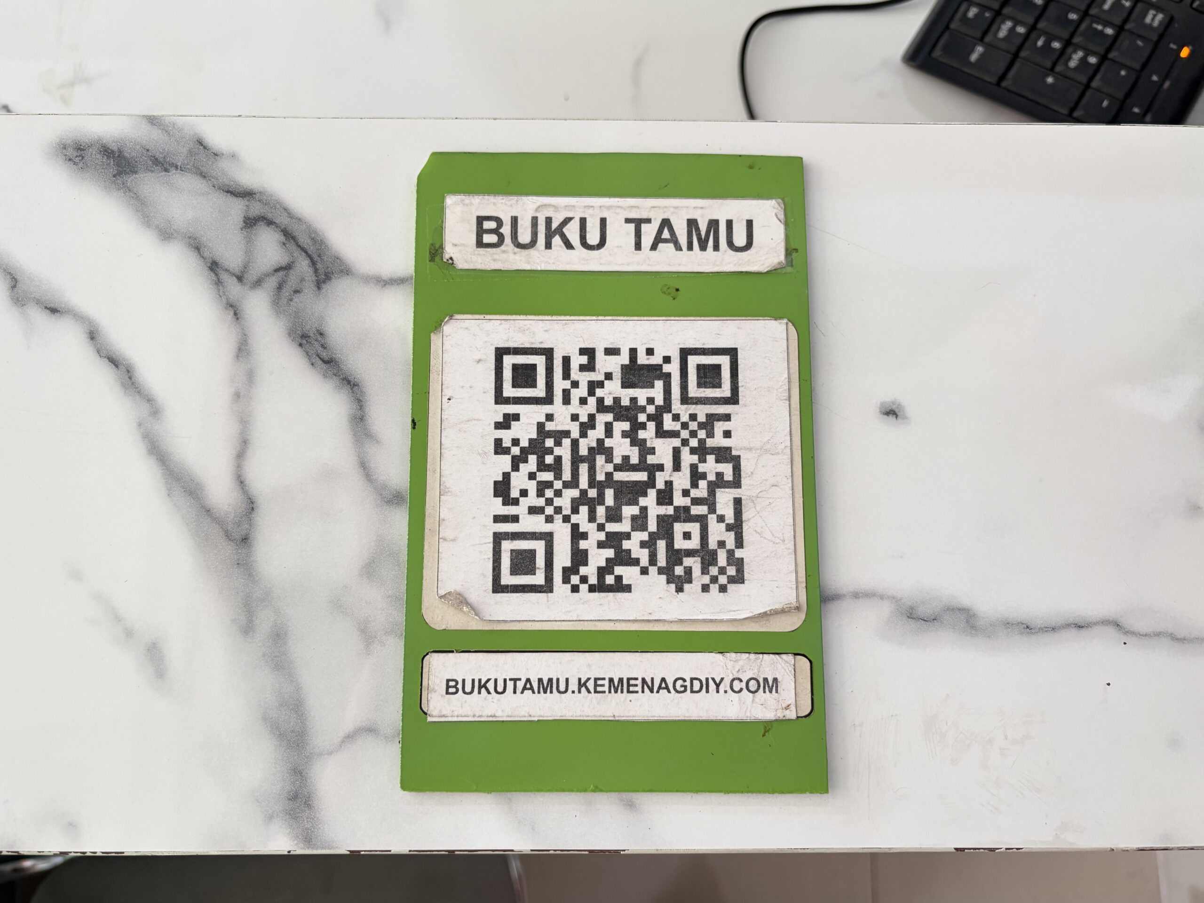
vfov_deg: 53.1
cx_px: 602
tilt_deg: -81.1
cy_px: 452
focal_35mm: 26
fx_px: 904
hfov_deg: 67.3
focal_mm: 5.96
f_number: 1.6
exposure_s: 1/68
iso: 125
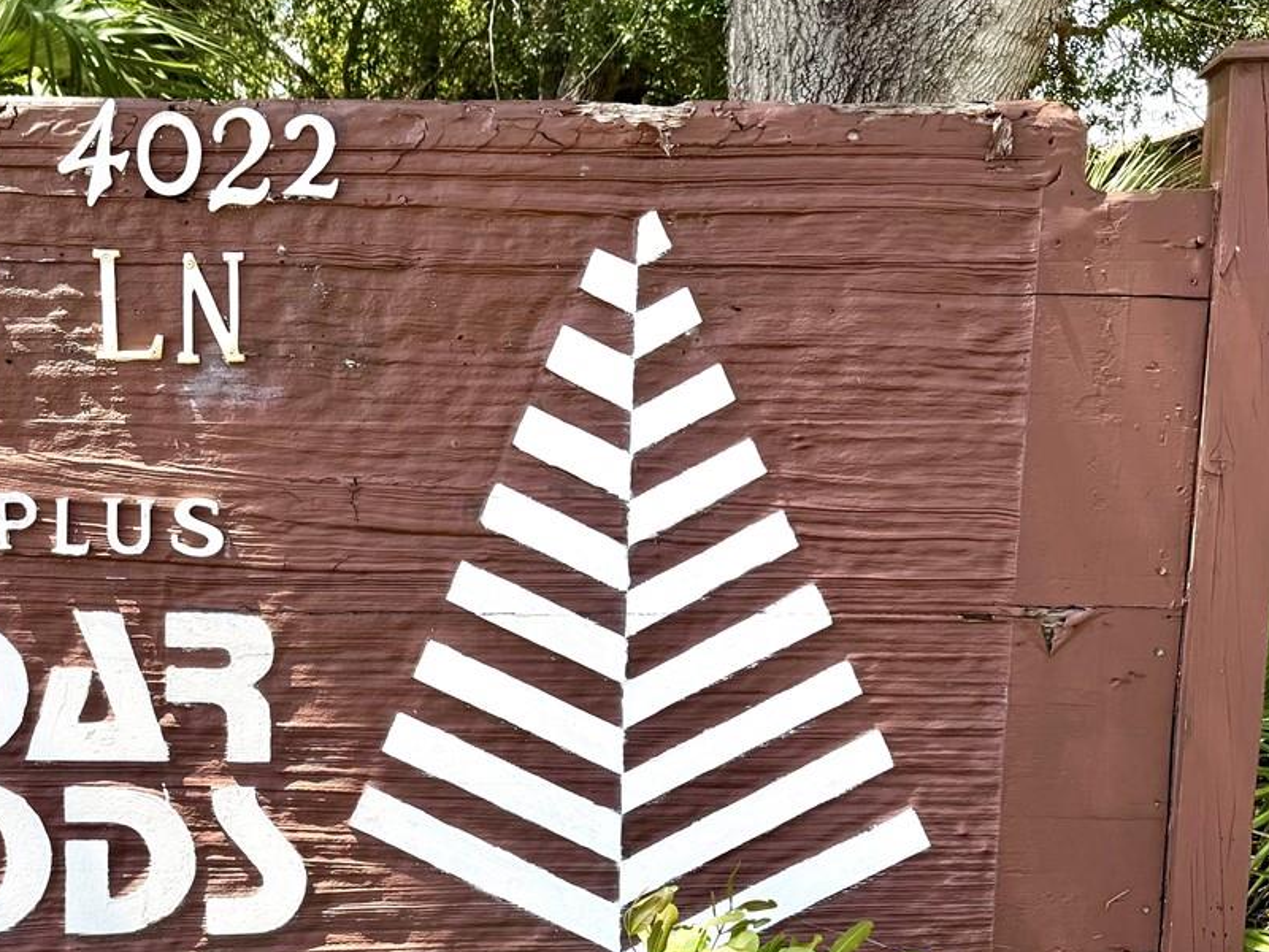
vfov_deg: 29.7
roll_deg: -0.2
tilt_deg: -7.3
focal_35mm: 48
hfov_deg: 38.6
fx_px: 1760
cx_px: 309
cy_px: 727
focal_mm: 6.76
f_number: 1.78
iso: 80
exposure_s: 1/992
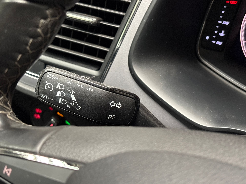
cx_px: 123
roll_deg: -0.7
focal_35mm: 52
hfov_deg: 36.8
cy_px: 92
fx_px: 370
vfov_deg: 28.0
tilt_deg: -33.4
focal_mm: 5.96
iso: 200
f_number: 1.6
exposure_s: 1/34
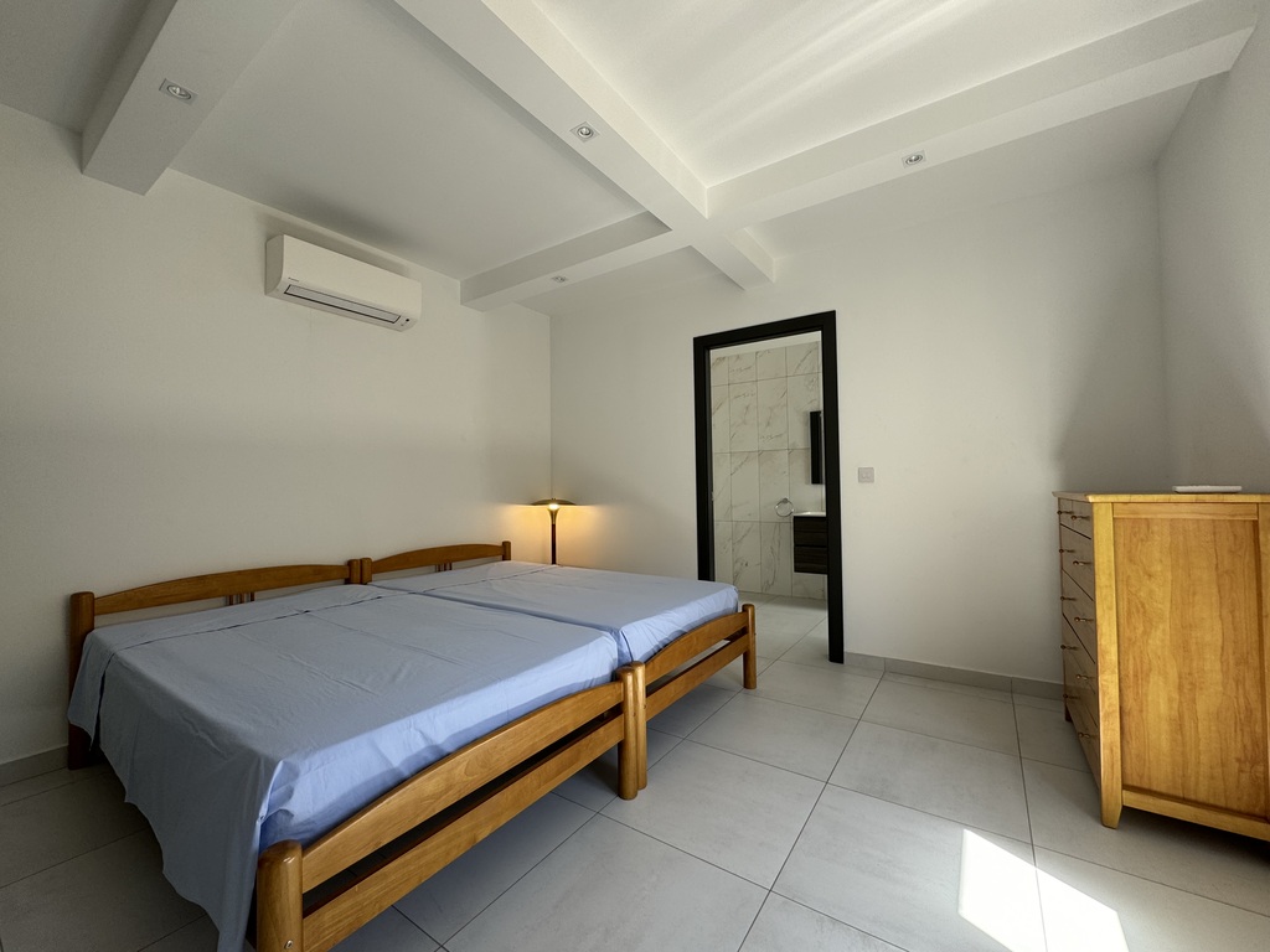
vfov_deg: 85.7
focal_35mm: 14
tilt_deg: +1.5
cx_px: 635
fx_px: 514
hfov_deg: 102.1
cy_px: 476
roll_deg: +0.4
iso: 50
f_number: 2.2
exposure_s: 1/99
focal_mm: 2.22
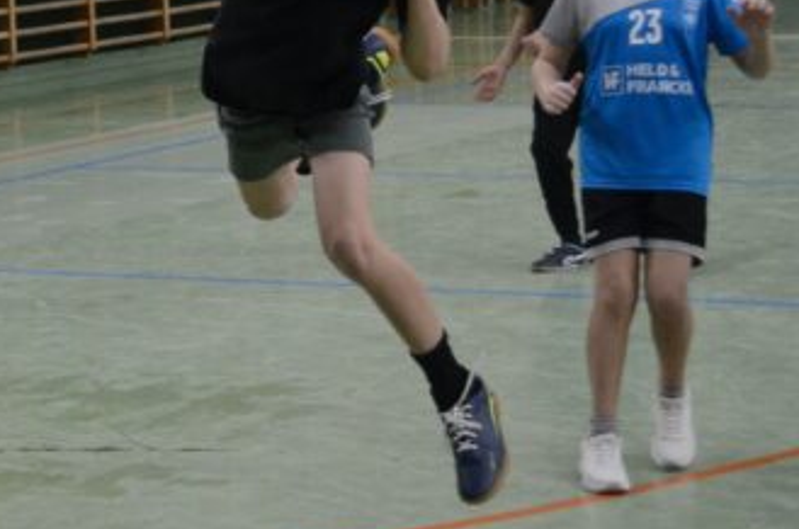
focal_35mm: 140
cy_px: 131
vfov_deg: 9.7
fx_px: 3101
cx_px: -168
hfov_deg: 14.2
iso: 1600
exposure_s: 1/500
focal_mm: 30
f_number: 4.5
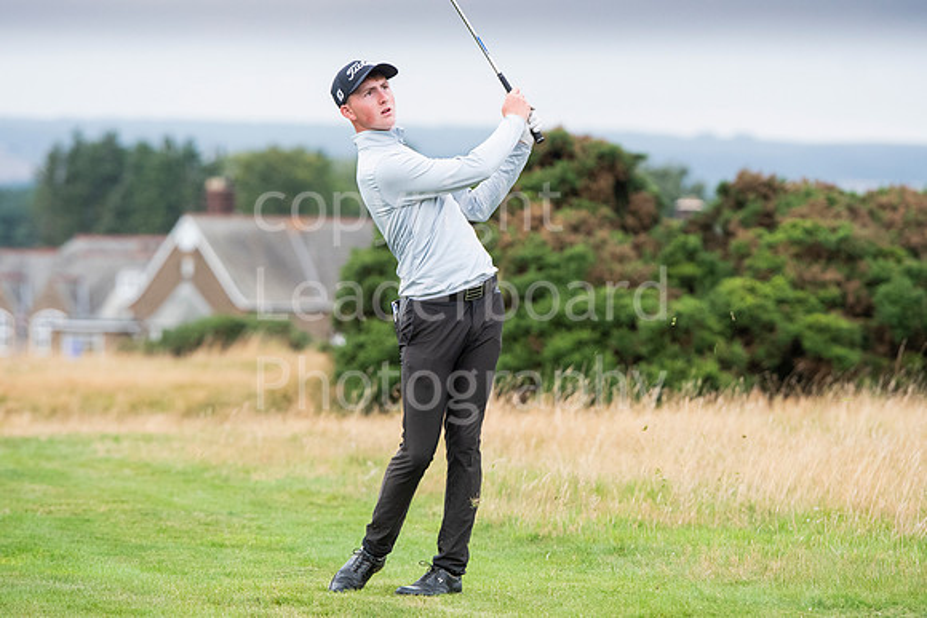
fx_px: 6954
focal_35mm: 270
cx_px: 464
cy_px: 309
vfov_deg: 5.1
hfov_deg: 7.6
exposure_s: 1/1600
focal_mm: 180
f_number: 4
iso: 1600
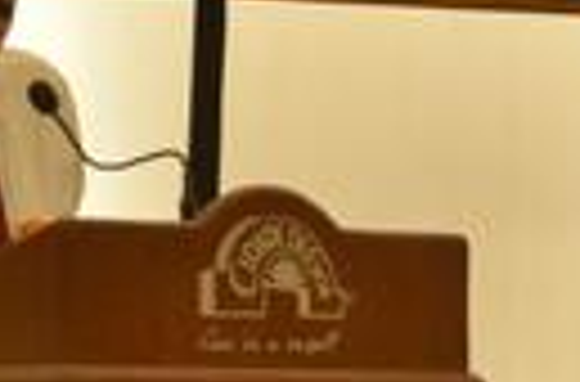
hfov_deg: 5.6
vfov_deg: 3.7
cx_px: 908
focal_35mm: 364
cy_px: 420
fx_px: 5843
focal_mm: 52
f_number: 5.6
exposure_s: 1/40
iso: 1000
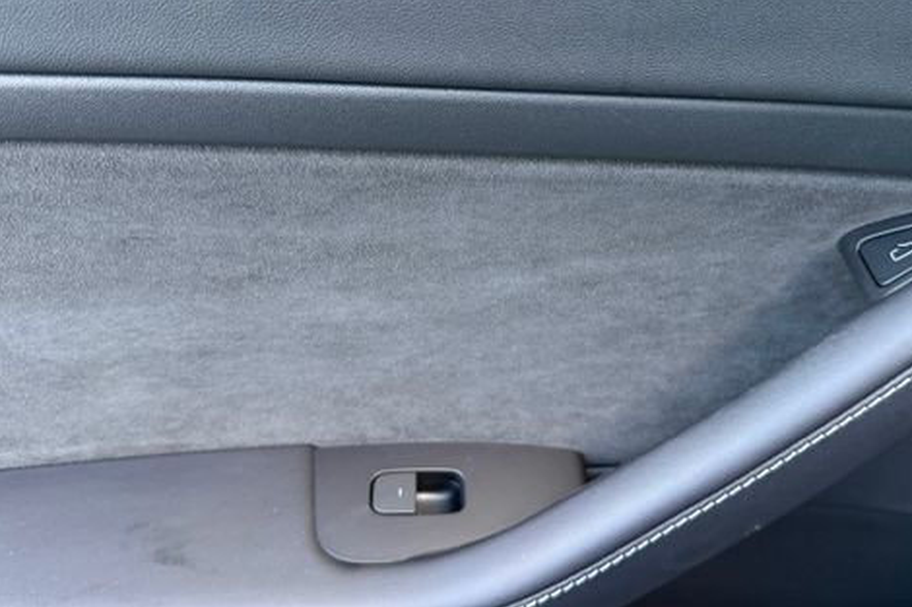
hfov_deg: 55.6
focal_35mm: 34
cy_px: 237
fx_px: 861
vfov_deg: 38.7
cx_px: 522
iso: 160
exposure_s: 1/121
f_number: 1.78
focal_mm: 6.76
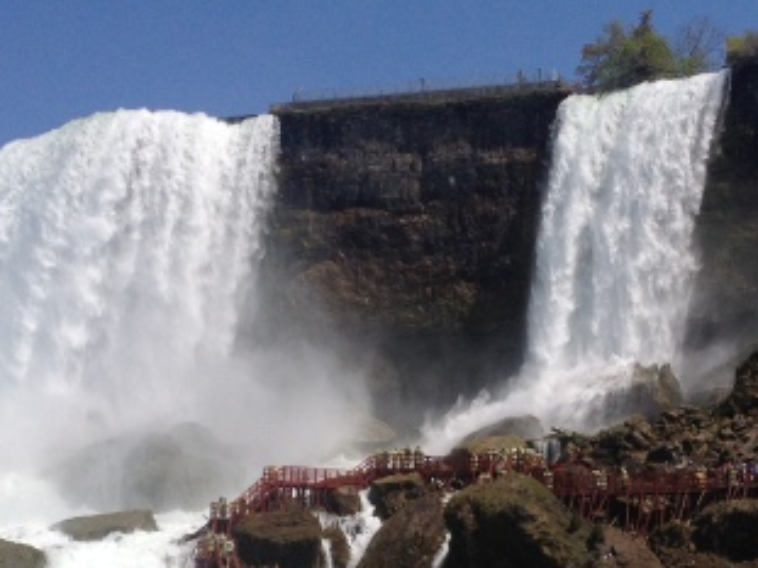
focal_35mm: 90
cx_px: 509
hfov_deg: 21.7
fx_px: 1970
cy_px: 427
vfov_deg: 16.3
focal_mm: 4.28
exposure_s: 1/3067
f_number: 2.4
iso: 50
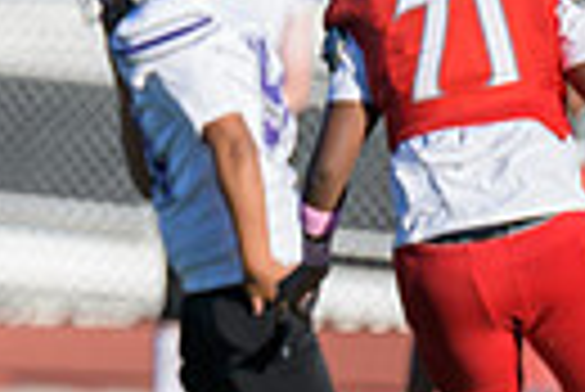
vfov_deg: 1.1
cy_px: 201
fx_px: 19522
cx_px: -531
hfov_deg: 1.7
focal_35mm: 1200
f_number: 2.8
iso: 400
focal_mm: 270
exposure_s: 1/4000
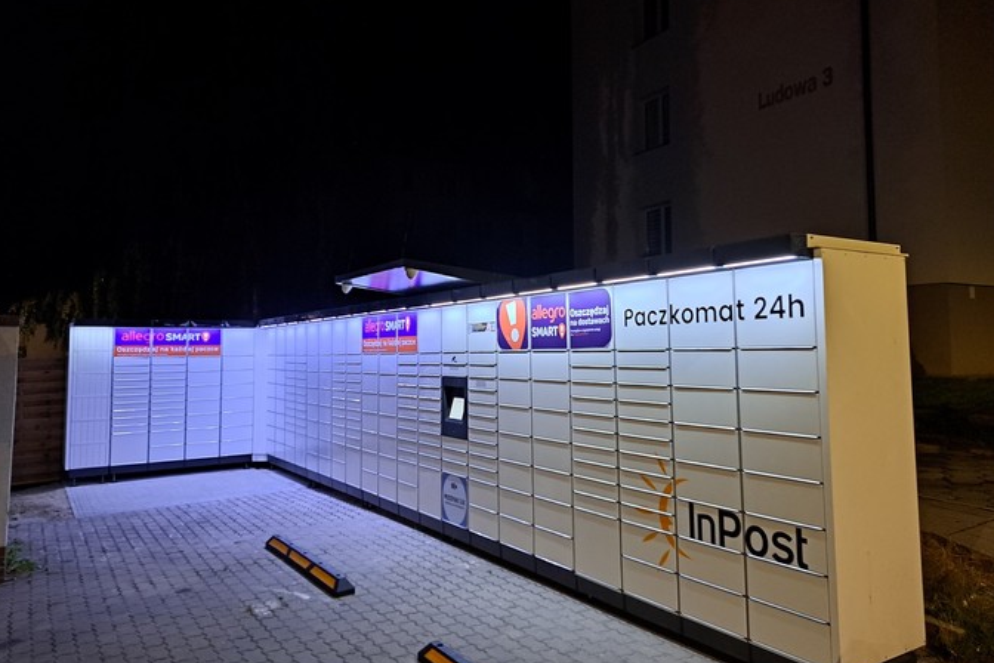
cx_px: 510
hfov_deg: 69.4
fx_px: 718
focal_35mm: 26
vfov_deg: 49.5
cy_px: 310
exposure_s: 1/25
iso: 320
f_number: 1.8
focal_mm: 5.23
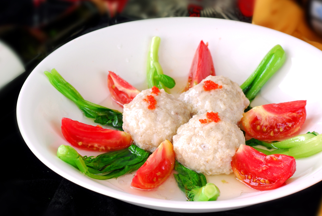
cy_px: 126
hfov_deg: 18.7
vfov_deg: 12.6
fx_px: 976
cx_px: 190
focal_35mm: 109
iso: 100
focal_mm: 60
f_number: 7.1
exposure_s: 1/200
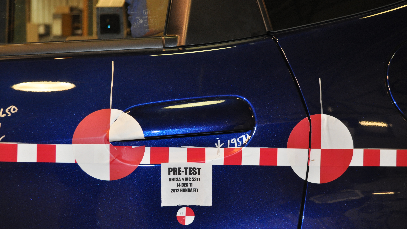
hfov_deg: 39.2
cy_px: 113
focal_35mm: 53
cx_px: 213
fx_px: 572
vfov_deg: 22.6
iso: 800
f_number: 4.8
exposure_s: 1/60
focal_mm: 32
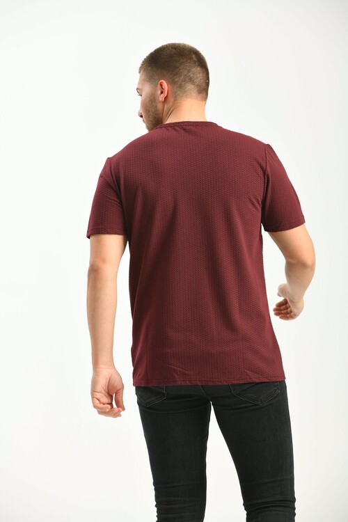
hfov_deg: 11.2
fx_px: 1769
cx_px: 174
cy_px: 261
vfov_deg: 16.8
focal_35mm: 122
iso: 100
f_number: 5.6
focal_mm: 122
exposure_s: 1/160
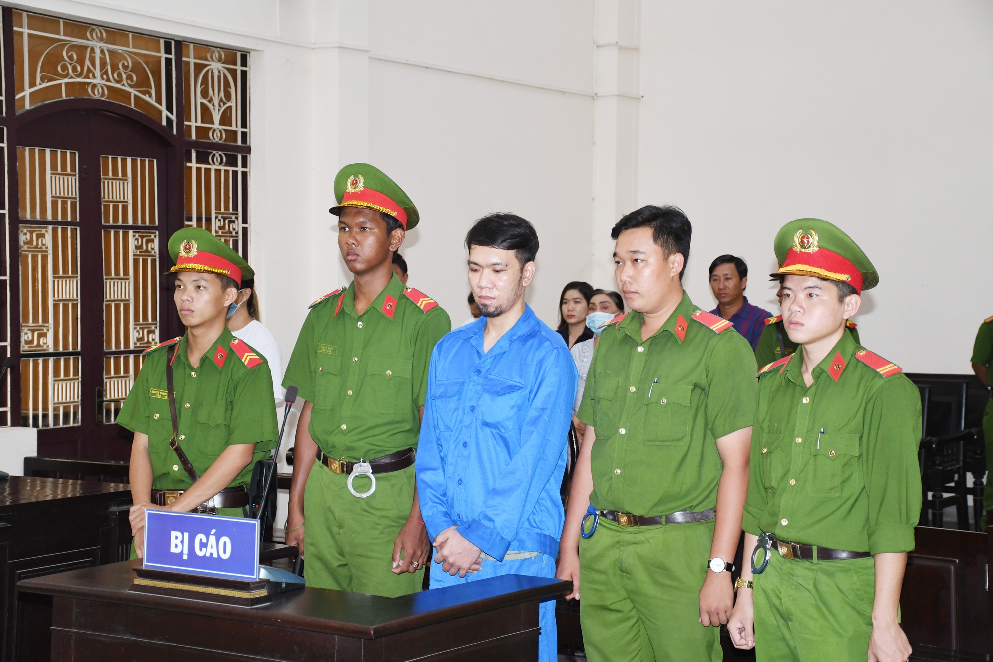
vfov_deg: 21.6
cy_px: 331
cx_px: 496
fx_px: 1737
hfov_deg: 31.9
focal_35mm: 63
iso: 1250
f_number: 4.5
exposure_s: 1/160
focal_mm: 42
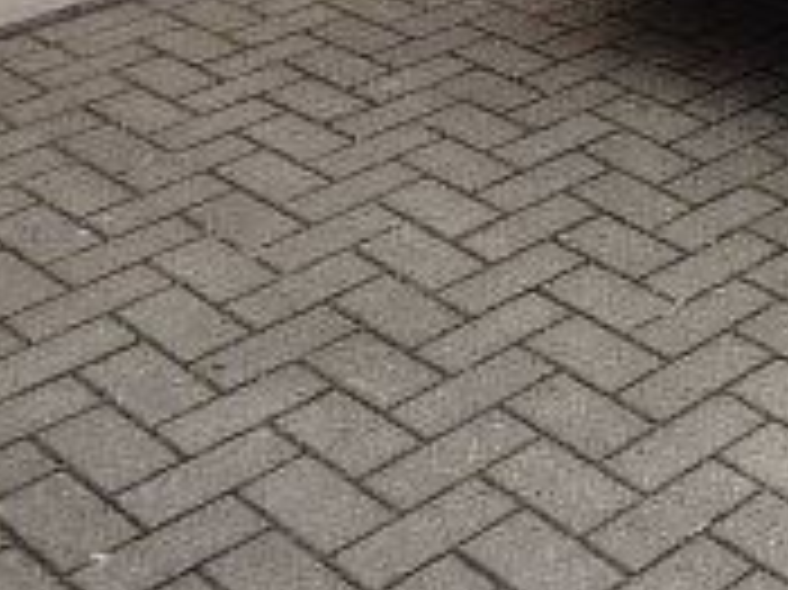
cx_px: 1175
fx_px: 2002
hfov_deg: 19.5
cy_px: -455
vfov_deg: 14.8
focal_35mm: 88
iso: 80
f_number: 3.5
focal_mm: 4.25
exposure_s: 1/500
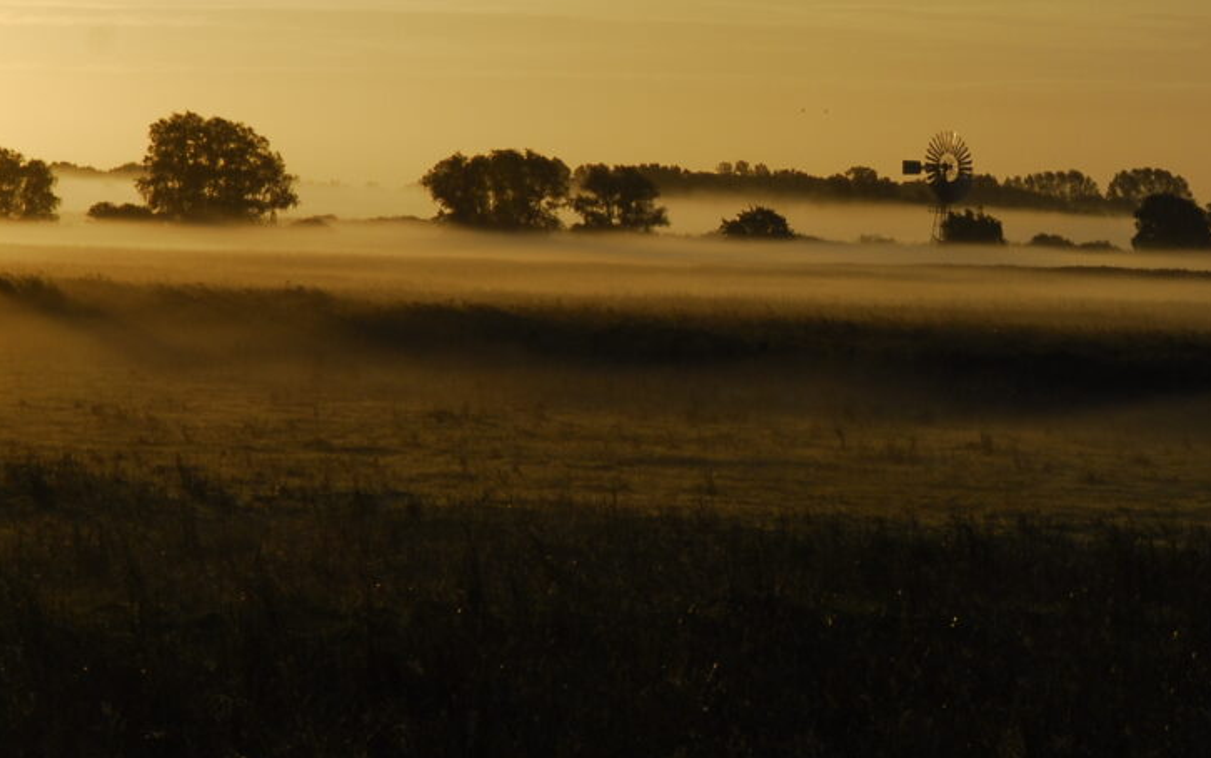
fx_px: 5878
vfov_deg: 7.4
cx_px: 1088
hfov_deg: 11.7
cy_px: 311
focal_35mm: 178
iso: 200
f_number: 11
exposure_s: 1/400
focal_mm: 55
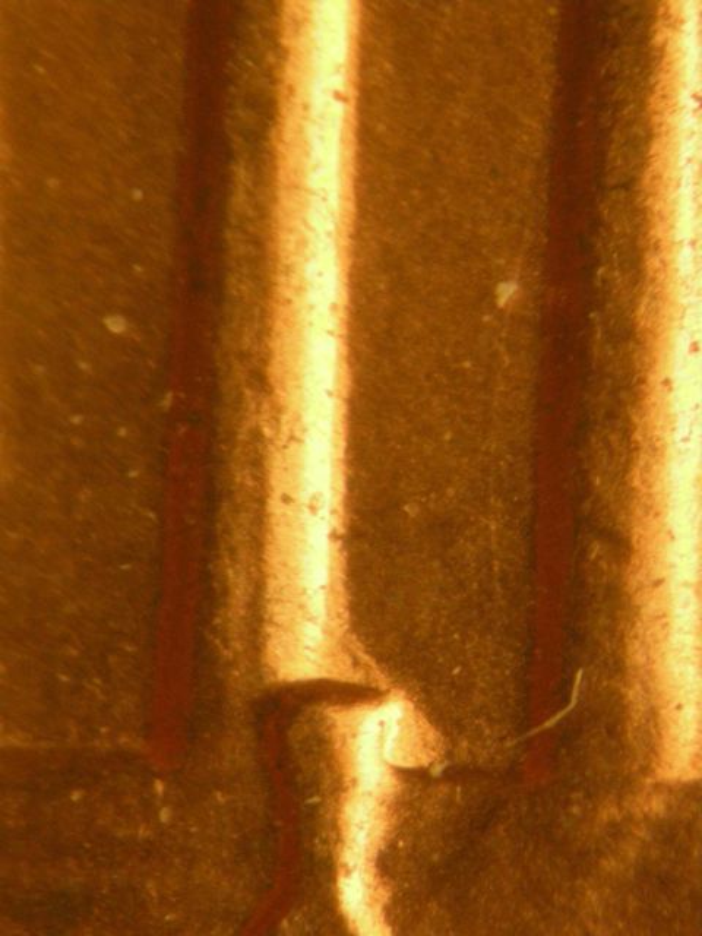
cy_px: 468
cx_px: 351
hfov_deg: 14.4
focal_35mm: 103
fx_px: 2785
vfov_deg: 19.1
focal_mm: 21.5
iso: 400
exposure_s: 1/19.6
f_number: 4.7
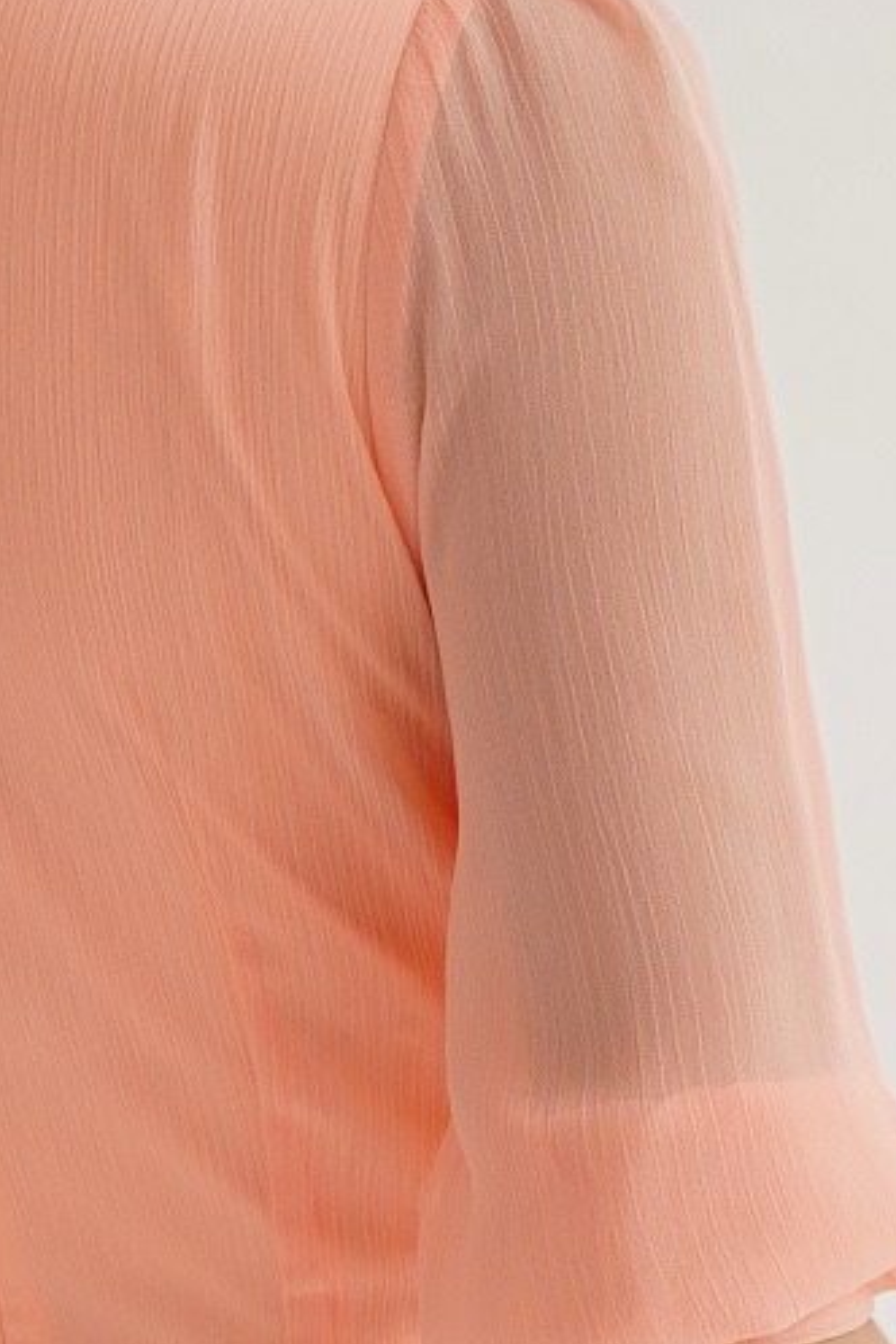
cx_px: 104
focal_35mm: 245
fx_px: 9146
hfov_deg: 5.6
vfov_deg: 8.4
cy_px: 781
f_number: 5.6
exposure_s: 1/125
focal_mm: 61
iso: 250
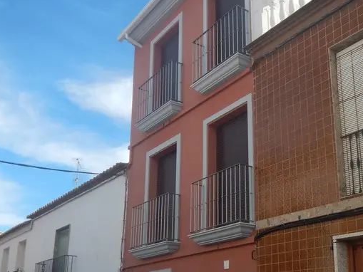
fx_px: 462
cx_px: 200
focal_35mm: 44
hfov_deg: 42.9
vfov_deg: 32.5
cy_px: 189
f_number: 3.9
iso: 125
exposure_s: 1/640
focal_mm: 5
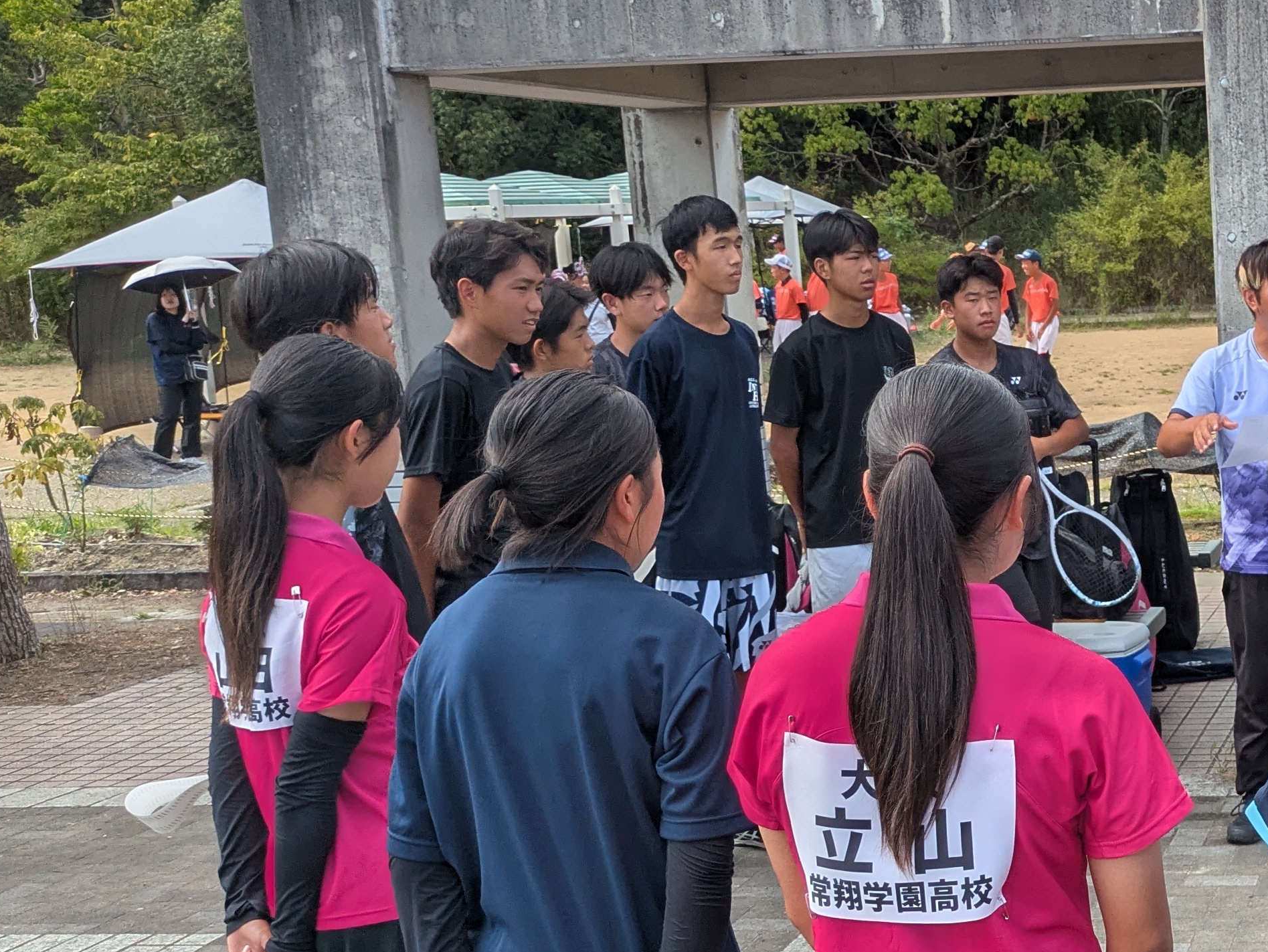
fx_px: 2235
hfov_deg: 29.5
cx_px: 1272
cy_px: 689
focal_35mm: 61
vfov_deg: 23.8
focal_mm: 5.43
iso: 40
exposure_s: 1/1546
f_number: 1.89
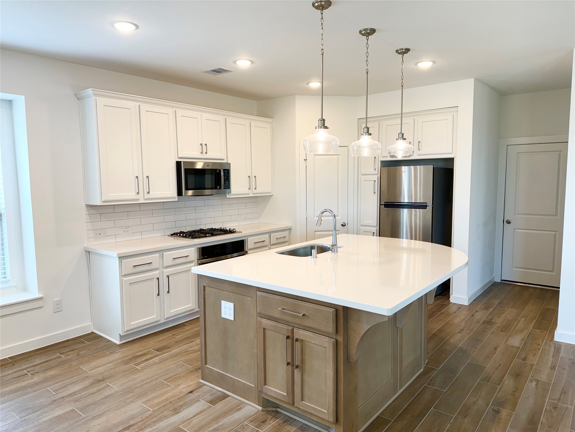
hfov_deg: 71.6
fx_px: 399
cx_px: 288
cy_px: 216
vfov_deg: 56.8
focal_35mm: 24
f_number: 1.78
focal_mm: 6.76
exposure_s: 1/120
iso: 80
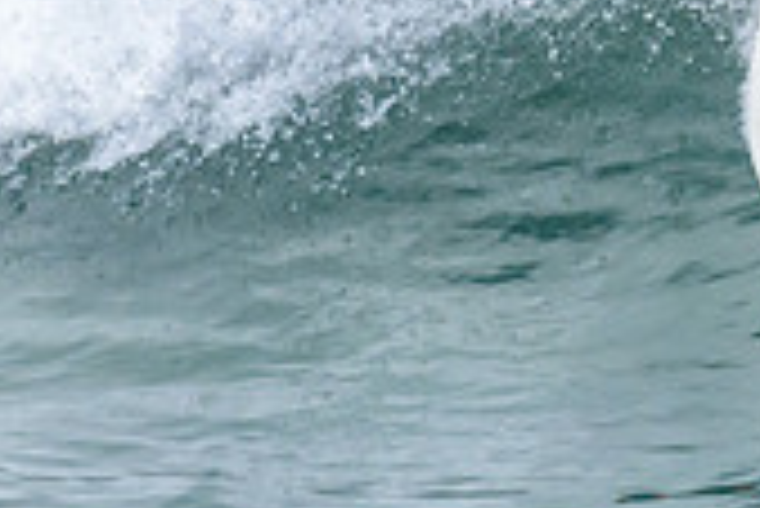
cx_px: 1504
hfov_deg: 0.6
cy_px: -265
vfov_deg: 0.4
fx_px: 70168
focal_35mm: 3321
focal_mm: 800
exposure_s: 1/2000
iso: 3200
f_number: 6.3
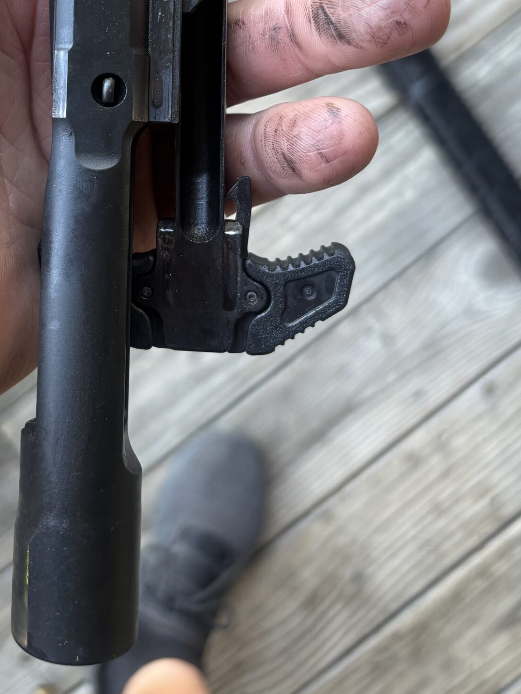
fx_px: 903
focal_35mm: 45
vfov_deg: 39.9
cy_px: 114
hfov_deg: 31.5
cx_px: 114
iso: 125
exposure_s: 1/108
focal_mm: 5.96
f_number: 1.6
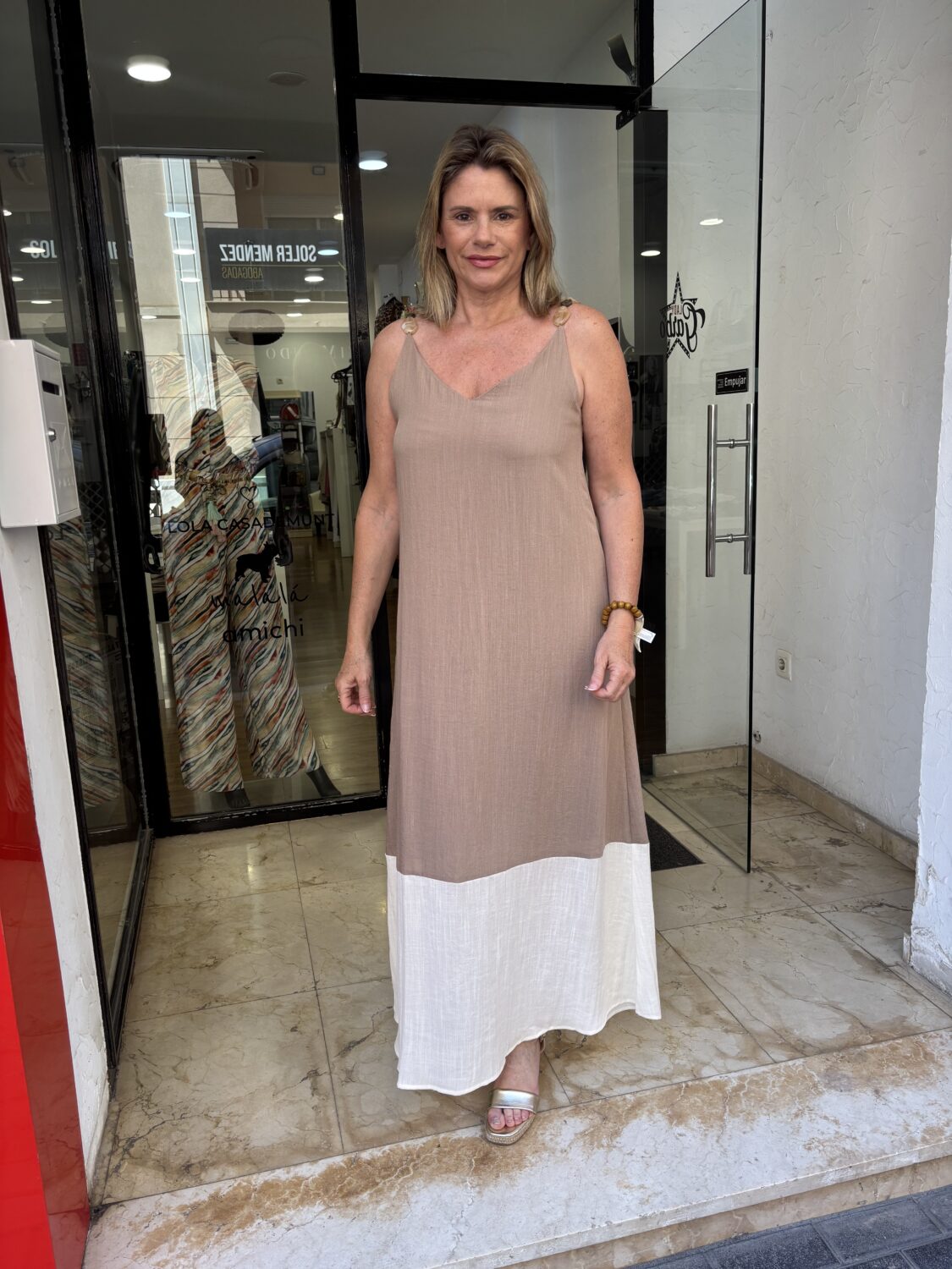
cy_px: 634
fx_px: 953
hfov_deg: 53.1
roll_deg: +1.6
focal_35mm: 26
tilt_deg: -10.9
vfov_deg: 67.3
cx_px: 476
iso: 40
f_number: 1.6
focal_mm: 5.96
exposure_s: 1/152
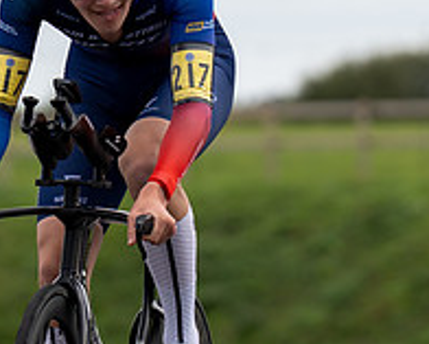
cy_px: 211
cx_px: 182
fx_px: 9006
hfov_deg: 2.7
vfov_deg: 2.2
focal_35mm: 709
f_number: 3.5
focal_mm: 176
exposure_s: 1/1000
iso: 125
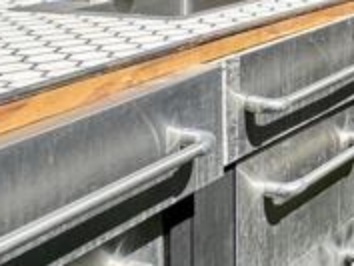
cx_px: 616
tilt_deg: -3.2
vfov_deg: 16.9
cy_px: -100
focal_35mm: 81
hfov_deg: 19.1
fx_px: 829
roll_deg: +0.0
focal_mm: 2.22
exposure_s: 1/498
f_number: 2.2
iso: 40
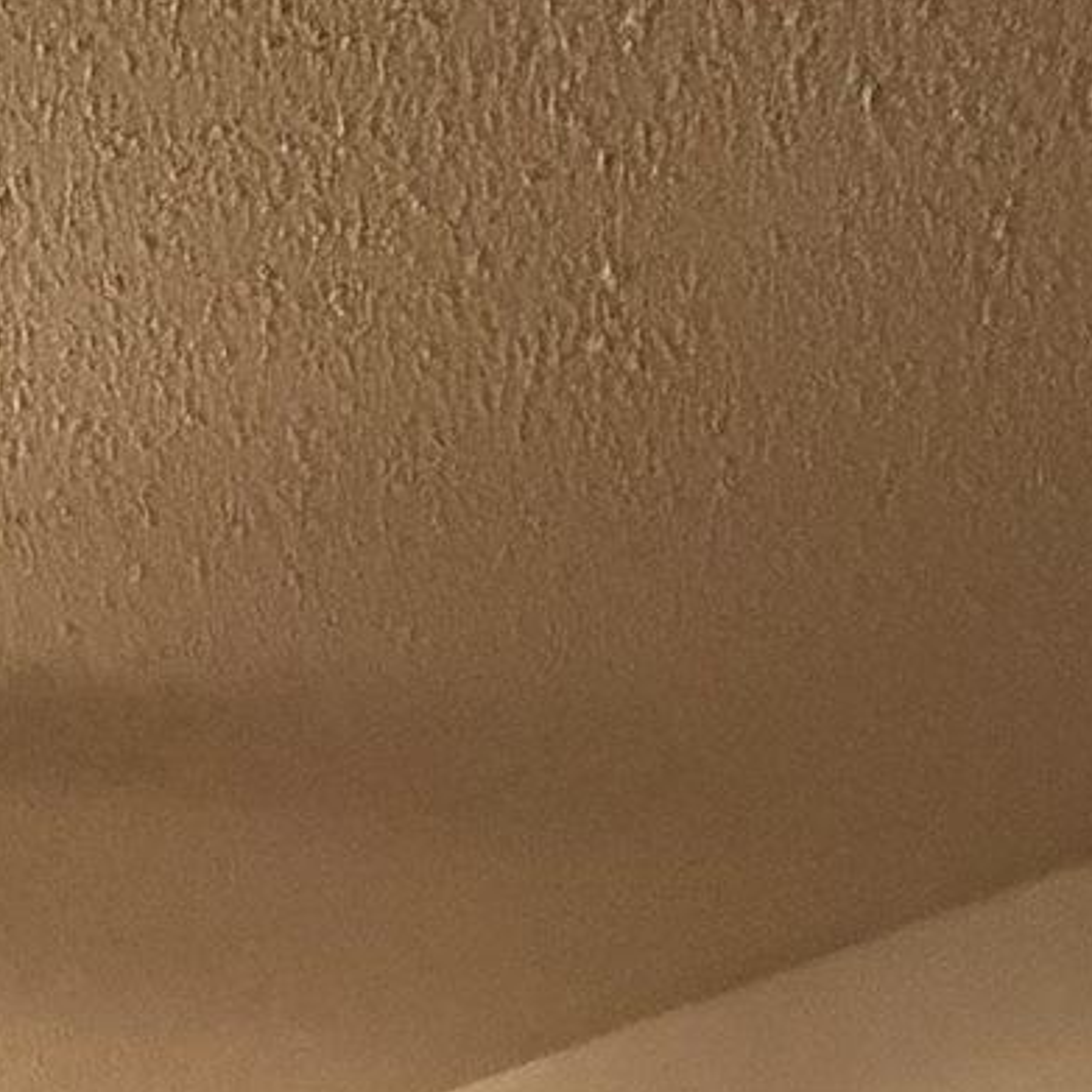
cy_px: 2846
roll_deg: -2.2
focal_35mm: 73
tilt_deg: -13.5
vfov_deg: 13.6
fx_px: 2605
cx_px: -684
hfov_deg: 19.6
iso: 1000
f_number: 2.2
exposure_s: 1/60
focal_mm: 2.22
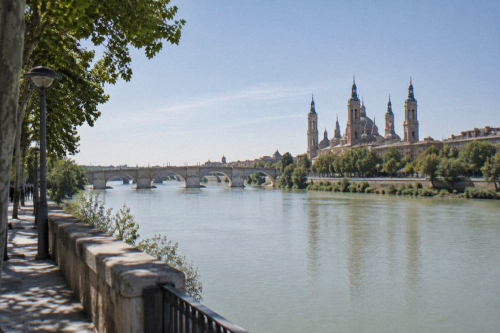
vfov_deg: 37.8
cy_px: 166
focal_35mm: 35
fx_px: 486
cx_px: 250
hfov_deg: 54.5
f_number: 7.1
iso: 200
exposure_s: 1/800
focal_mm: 35
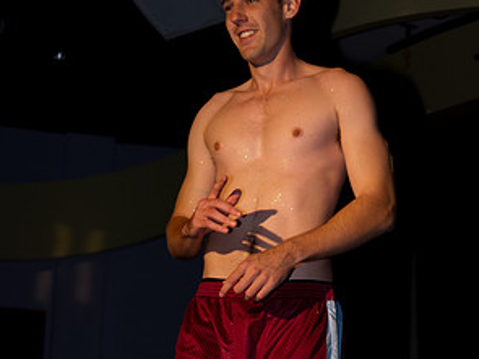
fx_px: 1522
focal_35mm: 110
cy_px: 327
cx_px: 238
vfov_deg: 13.3
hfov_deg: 17.9
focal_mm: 50
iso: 200
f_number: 2.8
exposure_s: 1/180
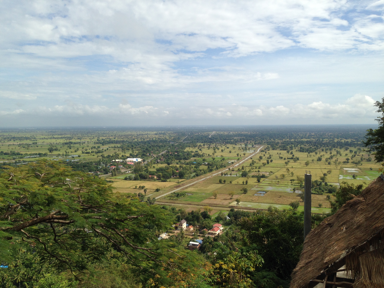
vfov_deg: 42.9
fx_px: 366
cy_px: 144
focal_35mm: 33
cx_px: 192
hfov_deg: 55.4
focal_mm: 4.12
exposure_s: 1/2262
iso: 50
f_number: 2.4
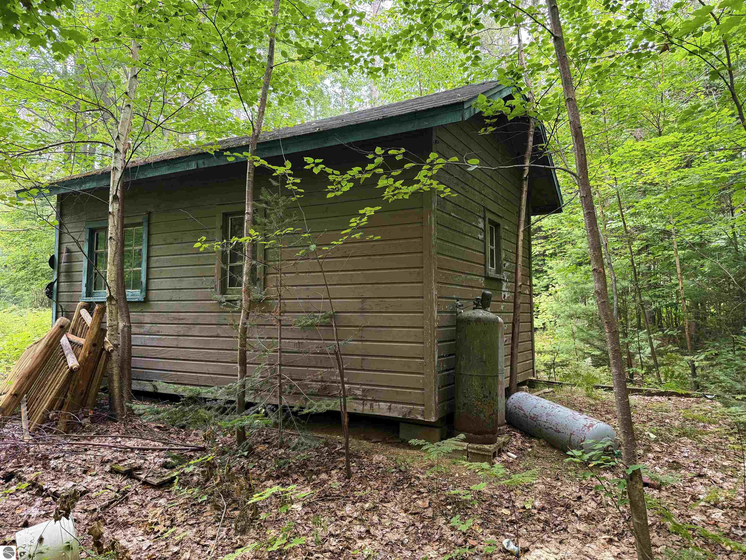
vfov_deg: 56.8
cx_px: 373
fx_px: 517
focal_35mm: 24
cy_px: 280
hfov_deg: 71.6
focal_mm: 6.76
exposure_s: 1/197
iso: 200
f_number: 1.78
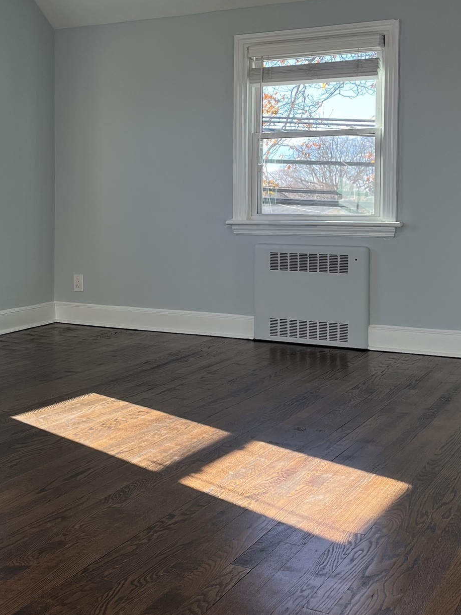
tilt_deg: -1.9
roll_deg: +0.0
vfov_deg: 38.6
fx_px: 870
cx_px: 144
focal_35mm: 49
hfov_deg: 29.4
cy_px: 220
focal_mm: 5.1
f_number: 1.6
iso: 50
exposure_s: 1/226
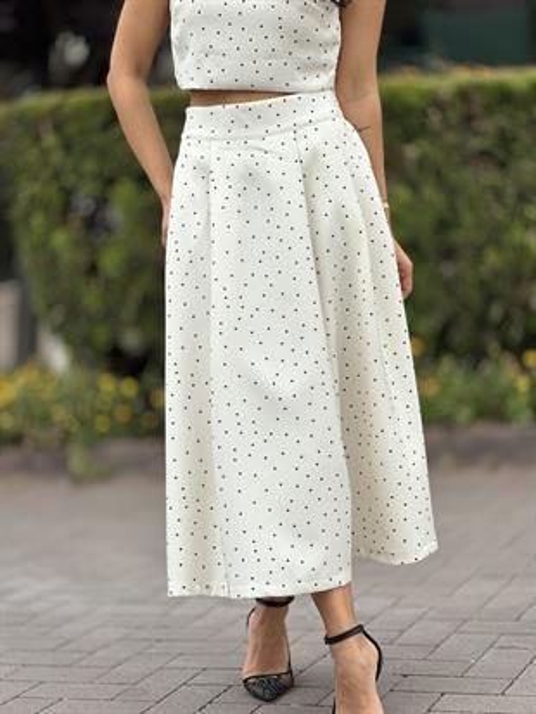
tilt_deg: -6.6
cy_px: 357
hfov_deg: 19.1
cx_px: 268
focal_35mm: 77
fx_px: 1589
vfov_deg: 25.3
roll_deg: +0.4
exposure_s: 1/457
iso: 32
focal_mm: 9
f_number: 2.8
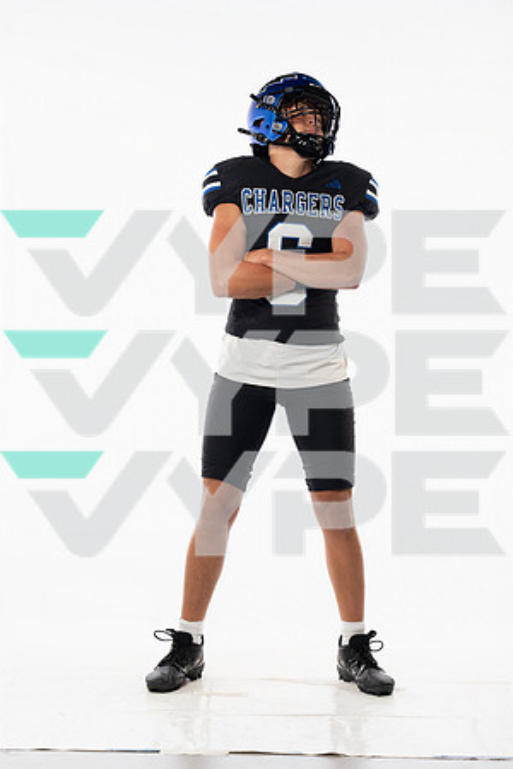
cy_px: 384
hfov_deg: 19.5
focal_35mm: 70
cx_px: 256
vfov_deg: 28.8
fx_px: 1496
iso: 640
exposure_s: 1/250
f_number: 5.6
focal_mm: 70
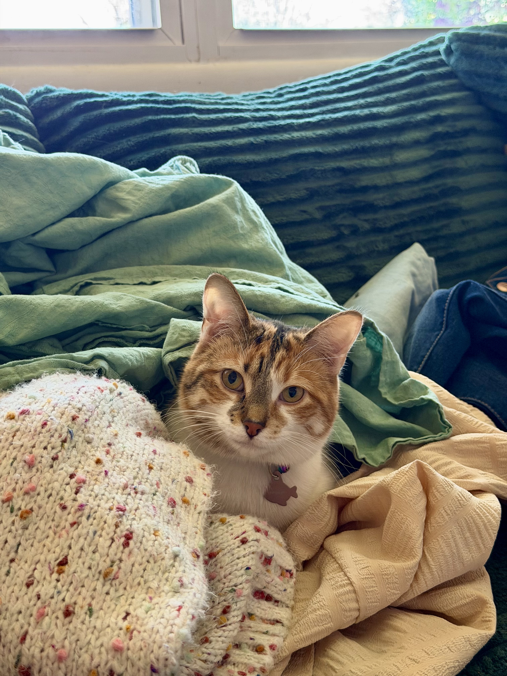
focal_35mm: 48
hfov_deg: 30.3
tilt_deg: -12.8
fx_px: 937
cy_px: 338
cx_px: 254
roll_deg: +3.8
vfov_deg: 39.7
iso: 250
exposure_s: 1/60
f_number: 1.78
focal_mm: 6.76
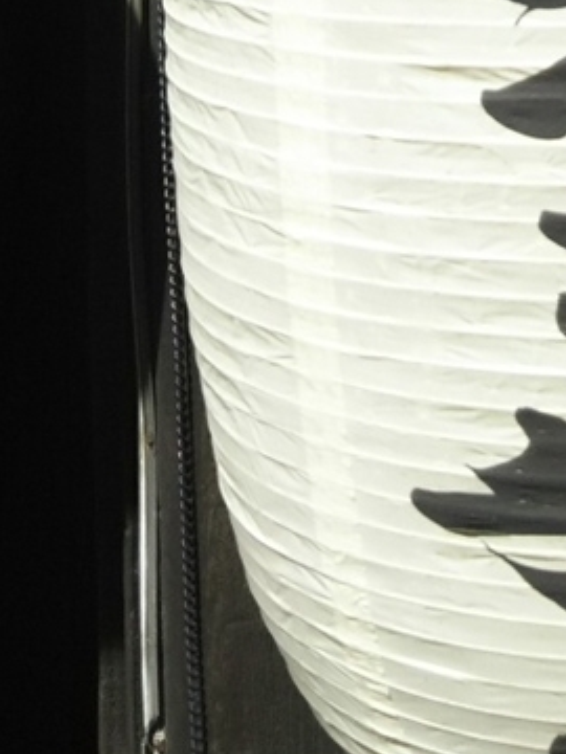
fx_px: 2180
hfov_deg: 14.0
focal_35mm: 100
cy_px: -279
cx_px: 815
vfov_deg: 18.1
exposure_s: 1/882
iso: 25
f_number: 2.2
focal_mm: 4
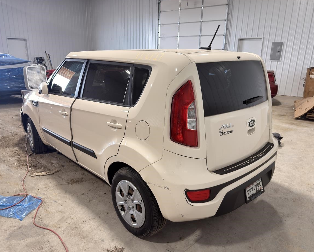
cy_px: 128
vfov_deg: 54.9
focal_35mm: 26
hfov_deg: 66.0
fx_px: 242
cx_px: 153
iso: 100
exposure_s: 1/105
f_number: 1.78
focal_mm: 6.76
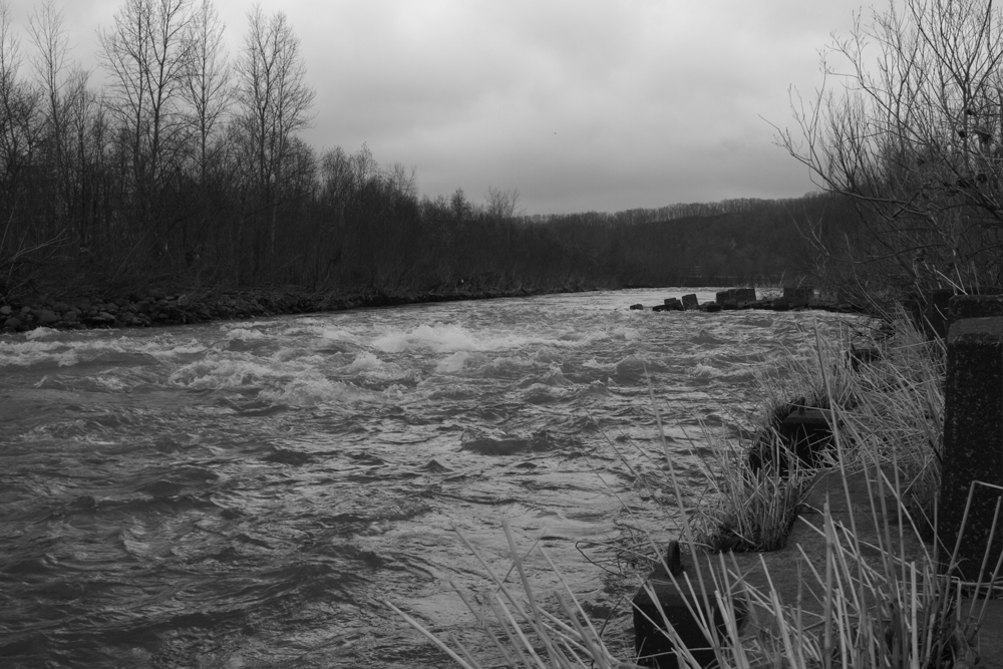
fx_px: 1254
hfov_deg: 43.6
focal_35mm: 45
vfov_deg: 29.9
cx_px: 502
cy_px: 334
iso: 400
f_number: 16
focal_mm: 30
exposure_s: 1/125
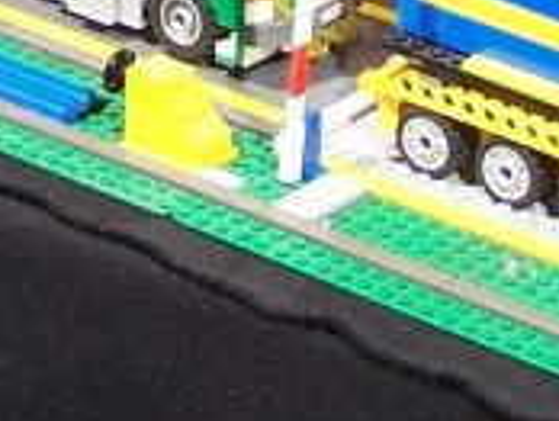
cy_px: -617
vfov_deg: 5.1
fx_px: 4560
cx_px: -55
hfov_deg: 7.0
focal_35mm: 282
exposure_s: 1/3
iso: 80
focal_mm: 8
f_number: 3
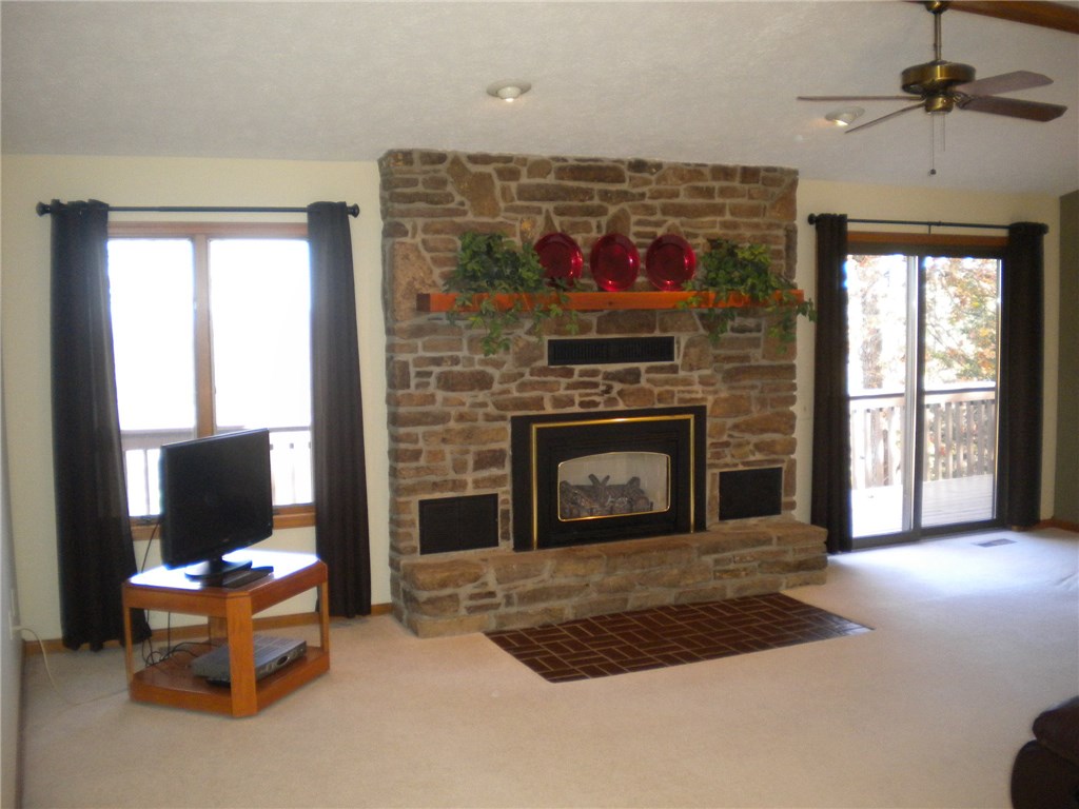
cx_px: 540
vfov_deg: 40.7
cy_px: 404
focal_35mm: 35
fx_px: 1091
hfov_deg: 52.6
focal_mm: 6.3
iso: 371
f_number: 3.1
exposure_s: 1/65.4
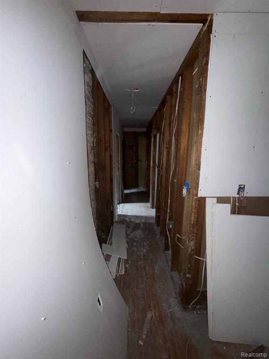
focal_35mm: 14
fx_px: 145
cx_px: 134
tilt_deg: -9.5
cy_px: 180
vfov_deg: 102.1
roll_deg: -0.2
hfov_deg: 85.7
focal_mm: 2.22
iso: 250
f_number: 2.2
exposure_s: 1/30
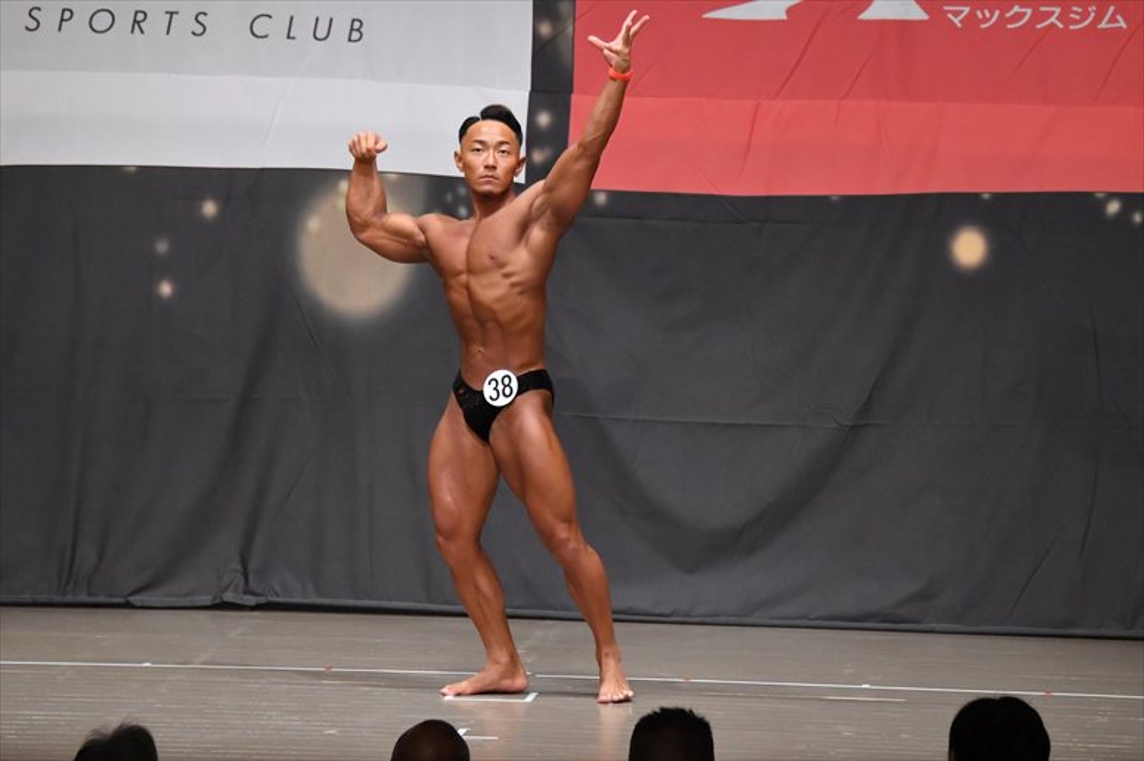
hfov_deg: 10.2
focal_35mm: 202
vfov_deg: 6.8
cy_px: 380
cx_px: 572
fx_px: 6416
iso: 6400
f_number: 5.6
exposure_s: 1/400
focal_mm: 135
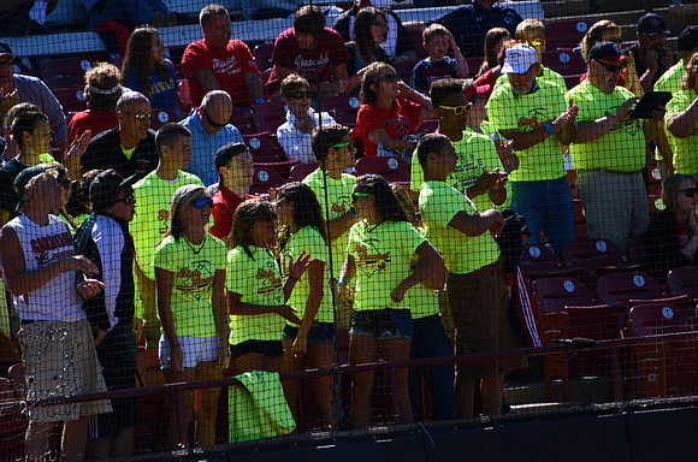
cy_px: 231
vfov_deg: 3.3
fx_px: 8125
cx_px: 349
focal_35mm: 420
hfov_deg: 4.9
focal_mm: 280
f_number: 5.6
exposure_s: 1/8000
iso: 1250
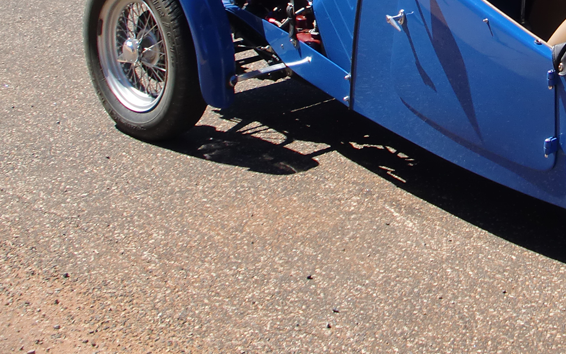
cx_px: 576
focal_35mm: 89
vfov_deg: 14.1
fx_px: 1373
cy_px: -100
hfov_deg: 22.3
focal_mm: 6.3
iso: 64
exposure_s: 1/160
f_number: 7.9
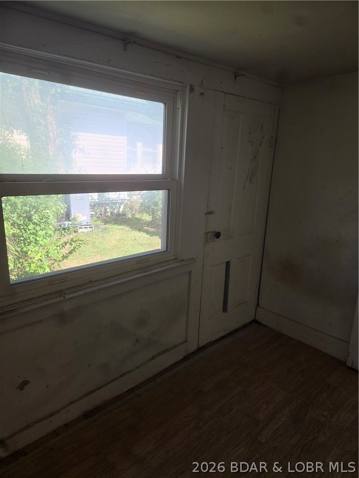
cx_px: 180
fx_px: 318
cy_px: 239
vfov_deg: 73.9
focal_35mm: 23
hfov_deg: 58.9
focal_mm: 5.4
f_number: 1.8
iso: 25
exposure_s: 1/206
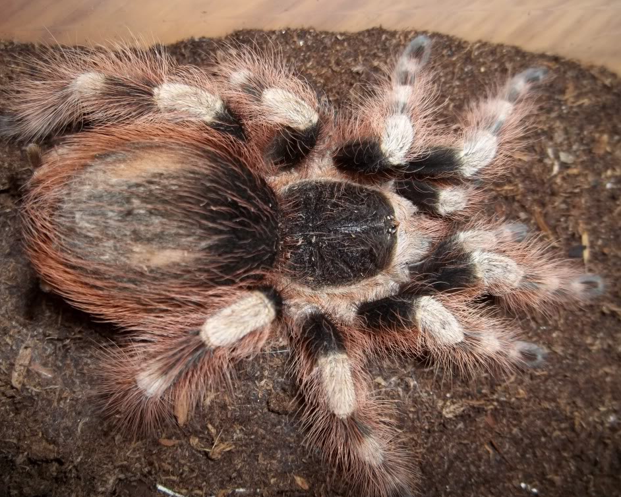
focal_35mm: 35
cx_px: 326
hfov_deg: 51.5
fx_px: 643
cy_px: 252
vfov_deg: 42.2
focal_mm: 5.9
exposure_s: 1/30
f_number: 3.3
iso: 64
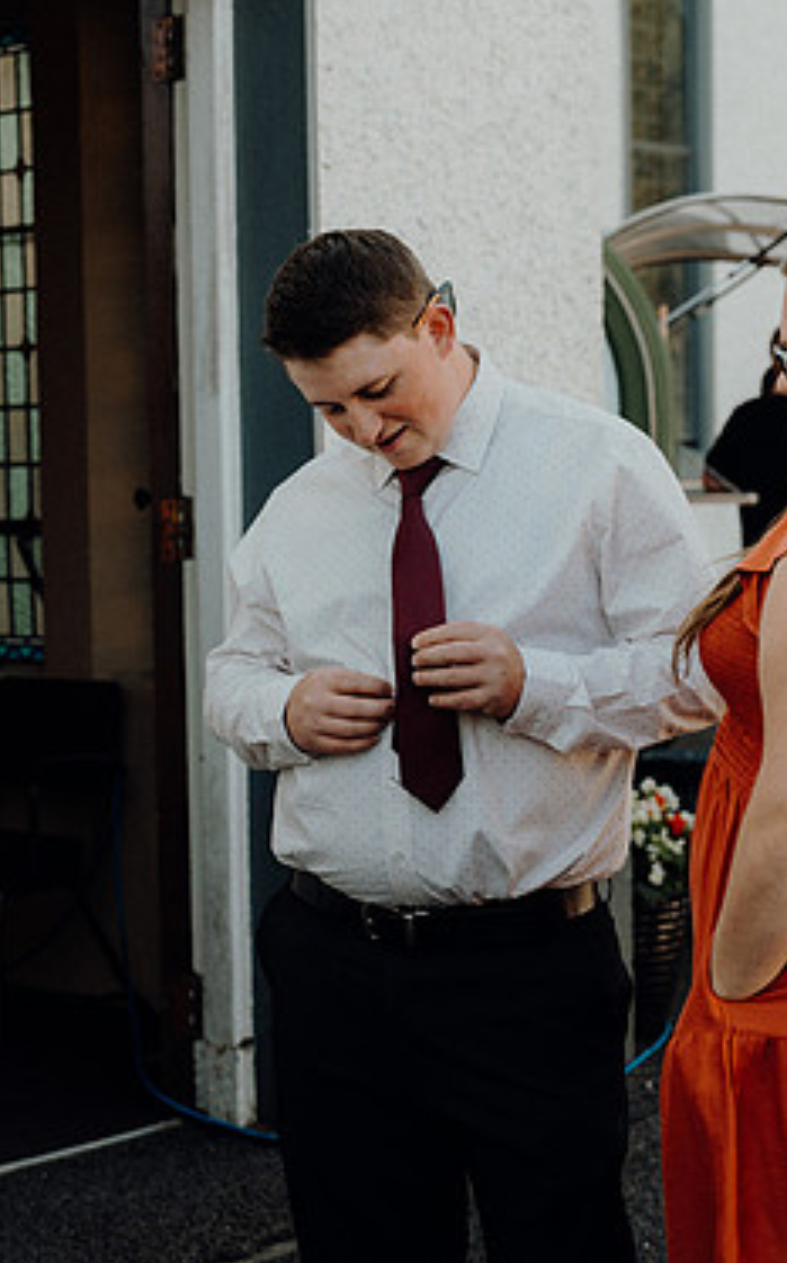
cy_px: 640
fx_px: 2614
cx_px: 351
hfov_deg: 17.1
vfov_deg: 27.2
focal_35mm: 76
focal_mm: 48
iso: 125
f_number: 3.5
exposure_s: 1/400
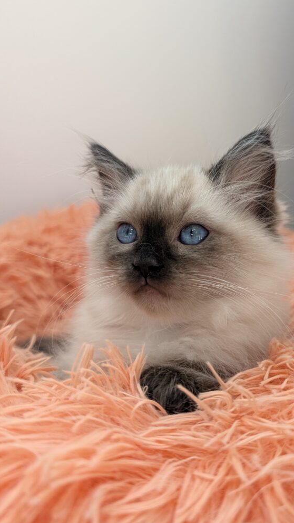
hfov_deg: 42.7
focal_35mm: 27
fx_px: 374
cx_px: 176
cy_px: 261
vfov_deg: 69.9
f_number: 1.68
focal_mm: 6.9
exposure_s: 1/164
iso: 106
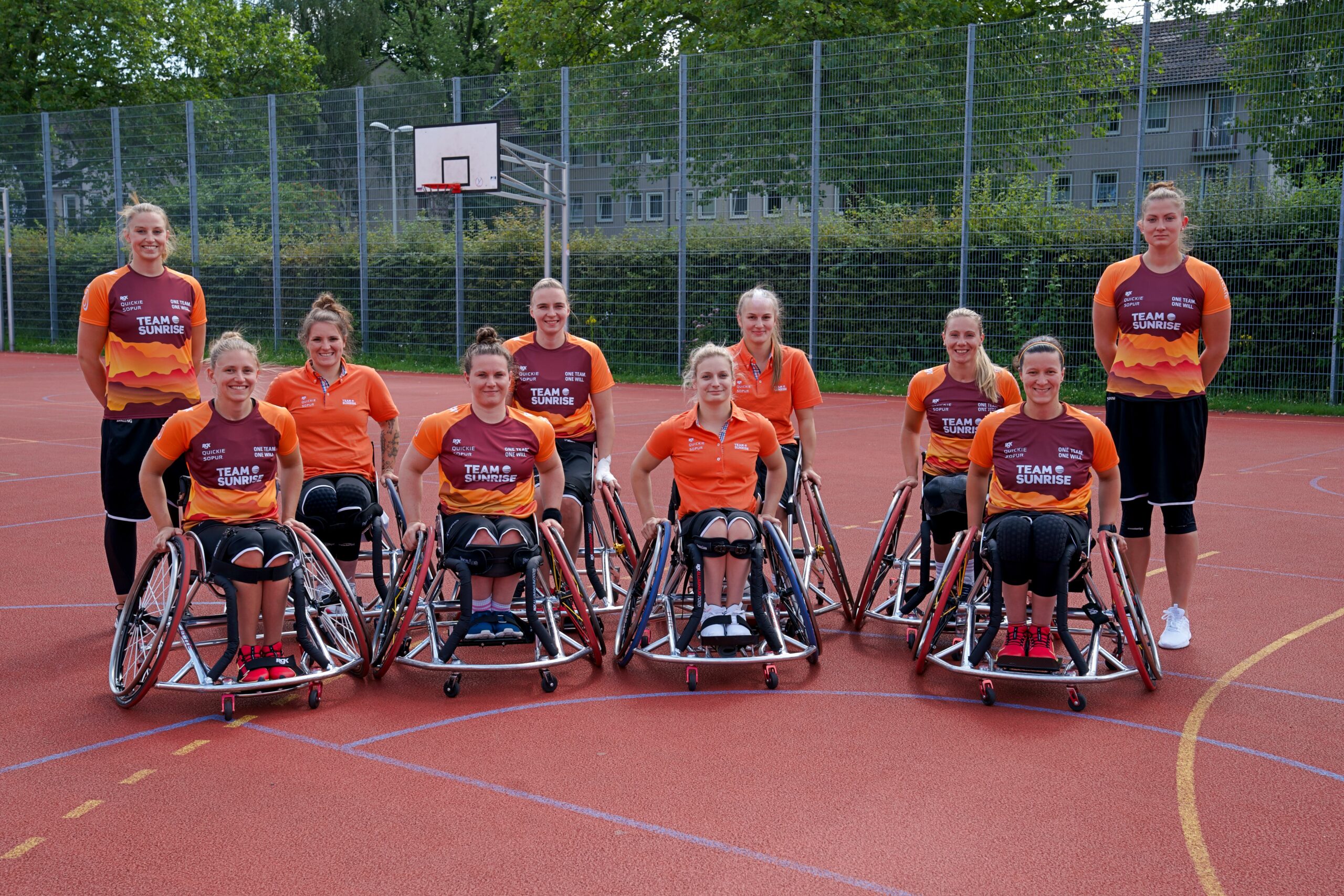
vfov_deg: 30.5
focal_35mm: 44
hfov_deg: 44.5
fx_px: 1643
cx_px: 672
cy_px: 448
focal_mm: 44
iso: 100
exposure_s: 1/100
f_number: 8
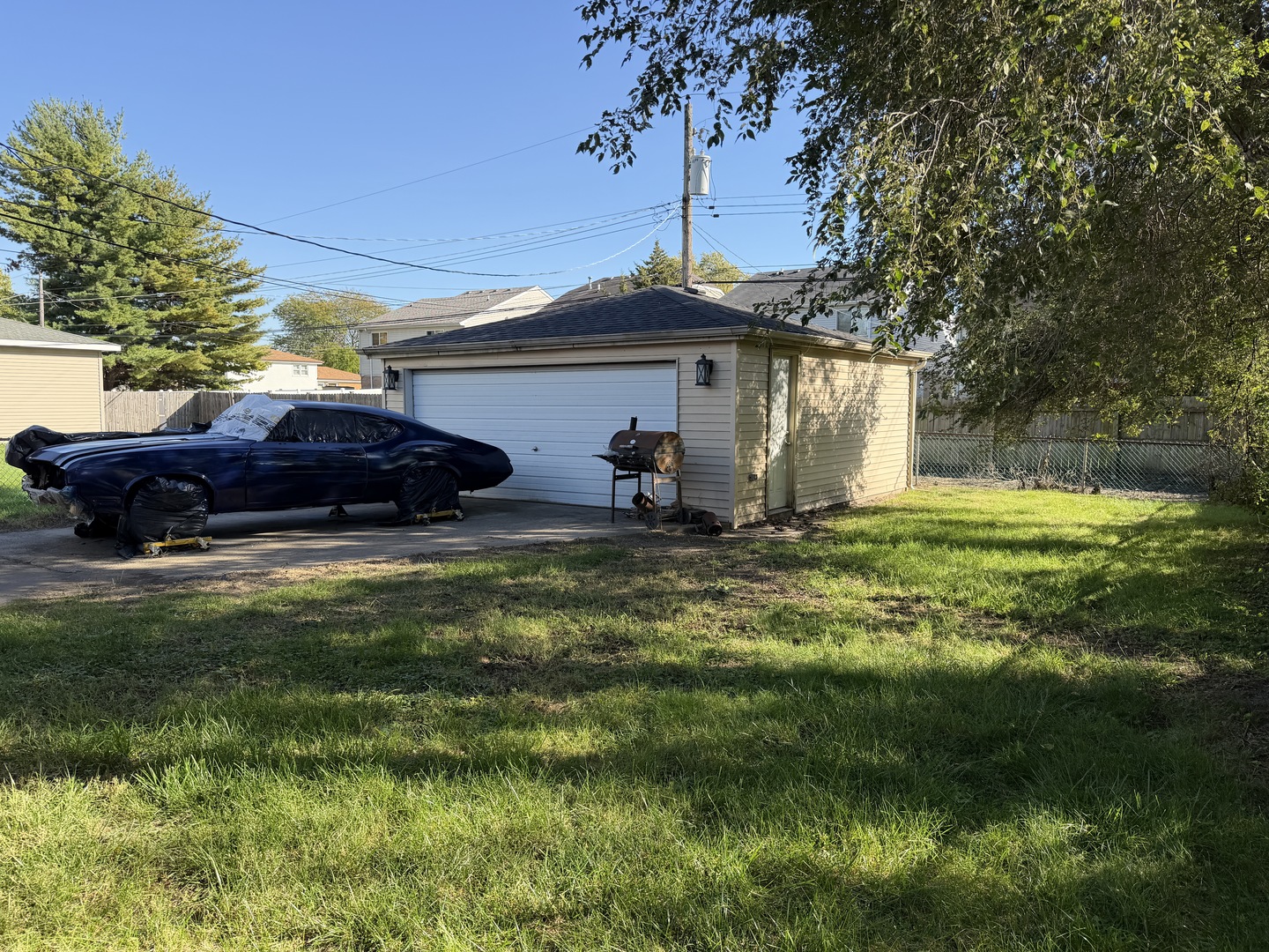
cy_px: 476
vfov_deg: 56.8
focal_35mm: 24
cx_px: 634
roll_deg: -0.3
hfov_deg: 71.6
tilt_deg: -3.9
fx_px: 880
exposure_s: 1/1493
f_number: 1.78
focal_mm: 6.76
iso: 80
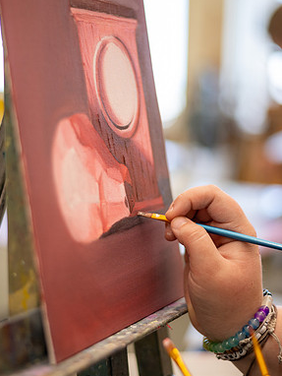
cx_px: 138
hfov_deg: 20.2
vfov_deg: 26.7
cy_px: 188
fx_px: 792
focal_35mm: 73
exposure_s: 1/400
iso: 320
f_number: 1.8
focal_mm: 50
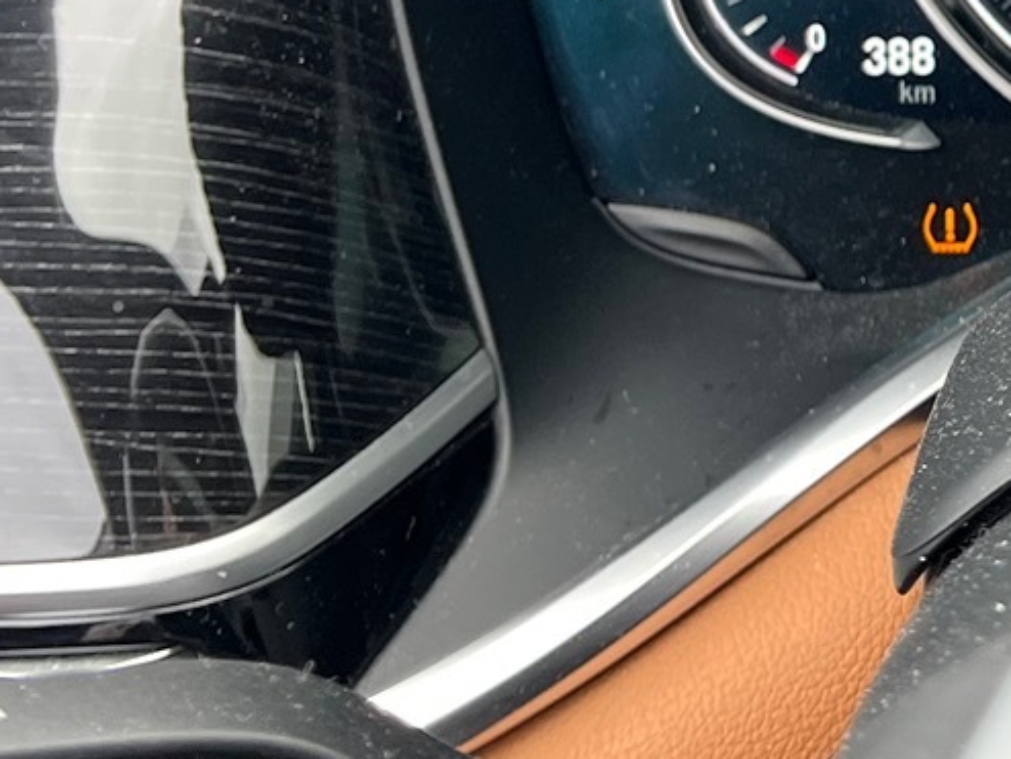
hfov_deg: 16.9
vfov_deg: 13.5
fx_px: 3097
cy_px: -213
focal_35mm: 106
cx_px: 1482
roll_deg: -0.5
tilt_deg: -25.1
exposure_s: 1/100
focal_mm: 5.1
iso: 50
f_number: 1.6
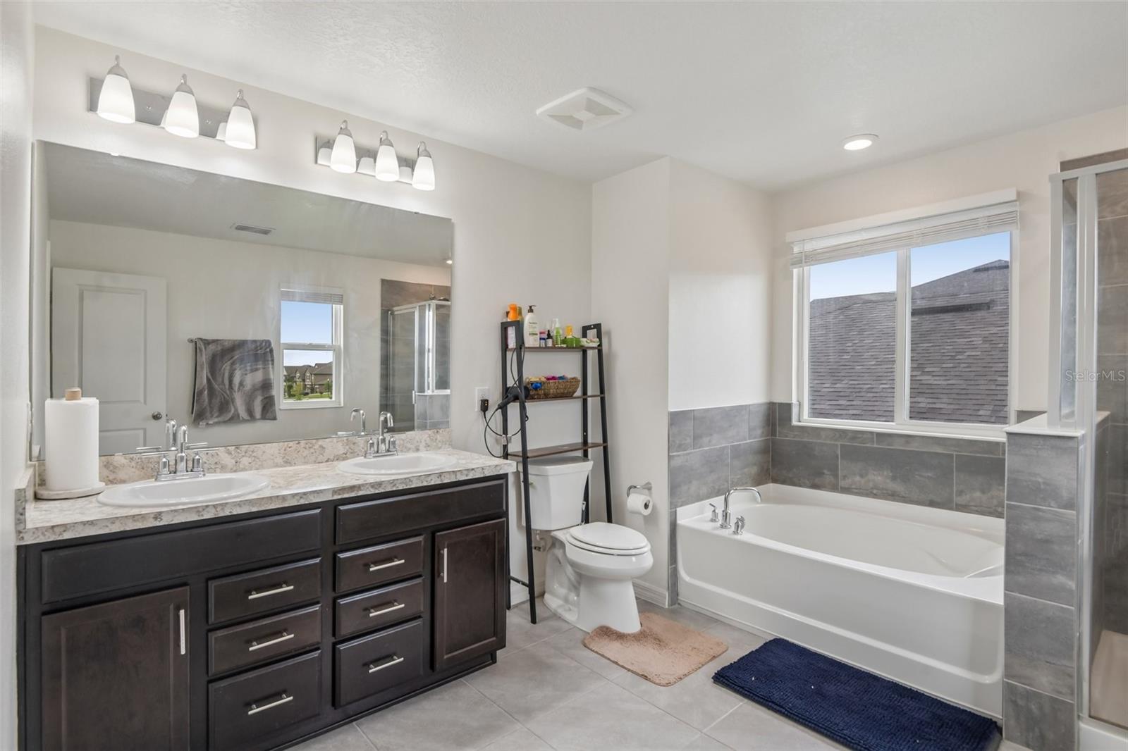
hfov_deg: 93.3
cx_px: 564
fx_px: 533
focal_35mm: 17
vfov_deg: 70.4
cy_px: 376
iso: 400
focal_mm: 17
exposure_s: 1/100
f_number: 8
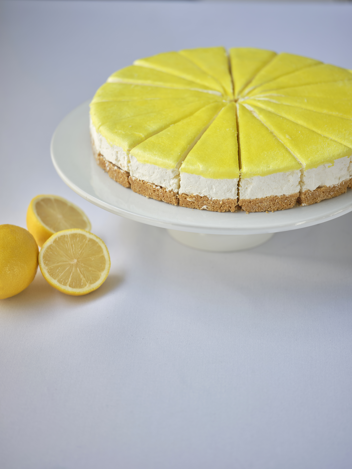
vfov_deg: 20.7
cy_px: 234
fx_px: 1288
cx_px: 176
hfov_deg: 15.6
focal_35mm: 95
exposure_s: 1/125
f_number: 4
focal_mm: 120
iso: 160
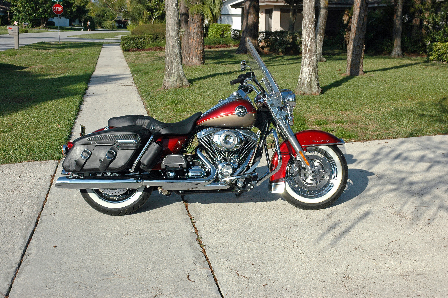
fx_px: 634
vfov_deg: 26.4
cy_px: 149
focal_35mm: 51
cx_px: 224
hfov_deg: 38.9
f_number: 9.5
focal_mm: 34
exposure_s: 1/500
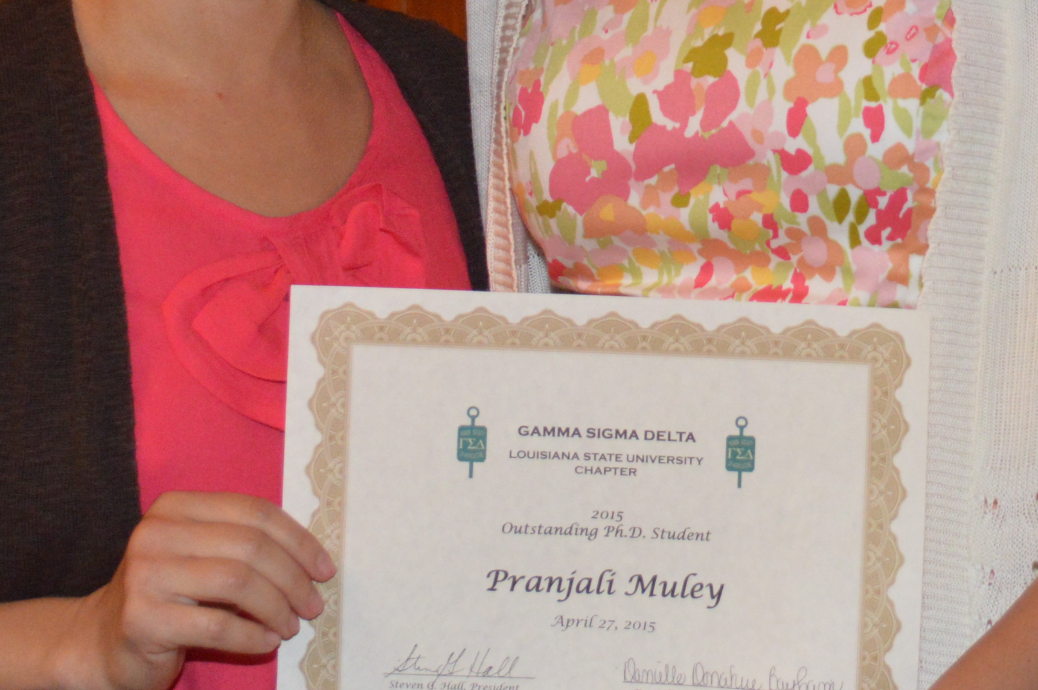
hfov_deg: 16.1
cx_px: 892
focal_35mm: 126
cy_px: -101
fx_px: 3630
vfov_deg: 10.7
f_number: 4.8
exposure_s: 1/30
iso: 1600
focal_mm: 32
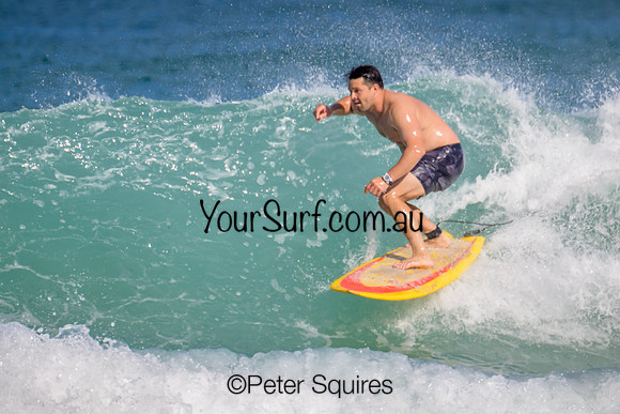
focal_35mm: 862
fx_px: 14856
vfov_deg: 1.6
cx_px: 325
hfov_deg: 2.4
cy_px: 209
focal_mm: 800
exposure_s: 1/2000
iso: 720
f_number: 11
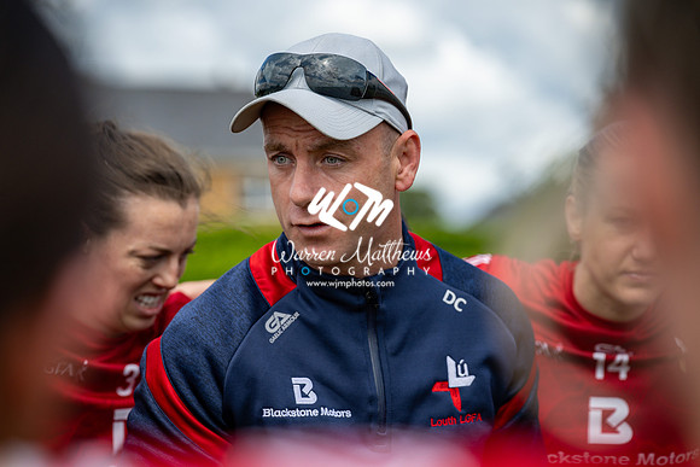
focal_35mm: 150
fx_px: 2917
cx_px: 350
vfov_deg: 9.2
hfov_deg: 13.7
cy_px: 234
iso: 100
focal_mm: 150
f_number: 4
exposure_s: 1/1250
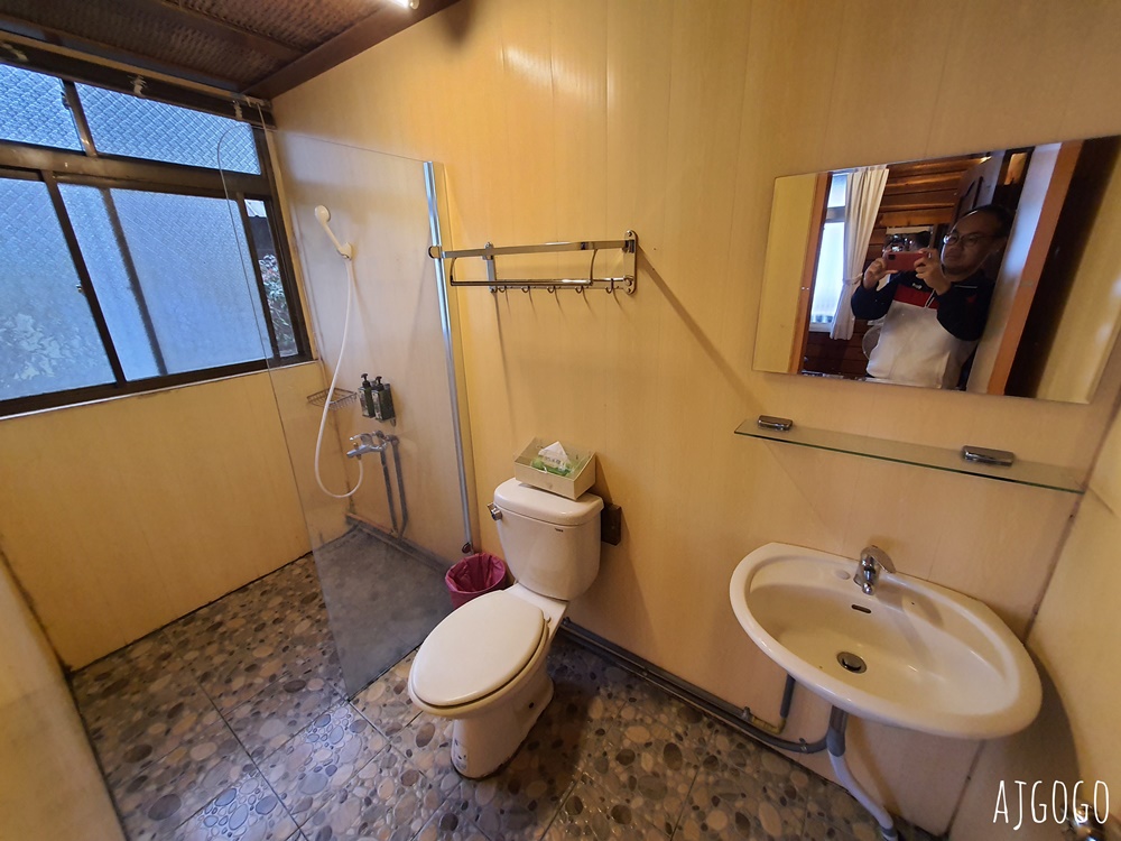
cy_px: 420
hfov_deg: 106.2
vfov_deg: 89.9
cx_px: 560
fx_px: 421
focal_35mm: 13
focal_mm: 1.74
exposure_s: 1/40
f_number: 2.2
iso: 320
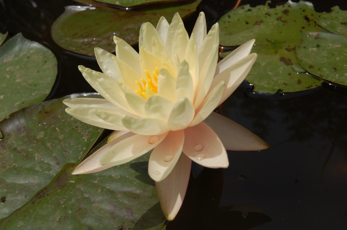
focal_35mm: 52
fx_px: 506
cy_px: 115
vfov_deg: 25.7
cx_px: 174
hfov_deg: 37.9
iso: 200
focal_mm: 35
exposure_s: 1/500
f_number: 11
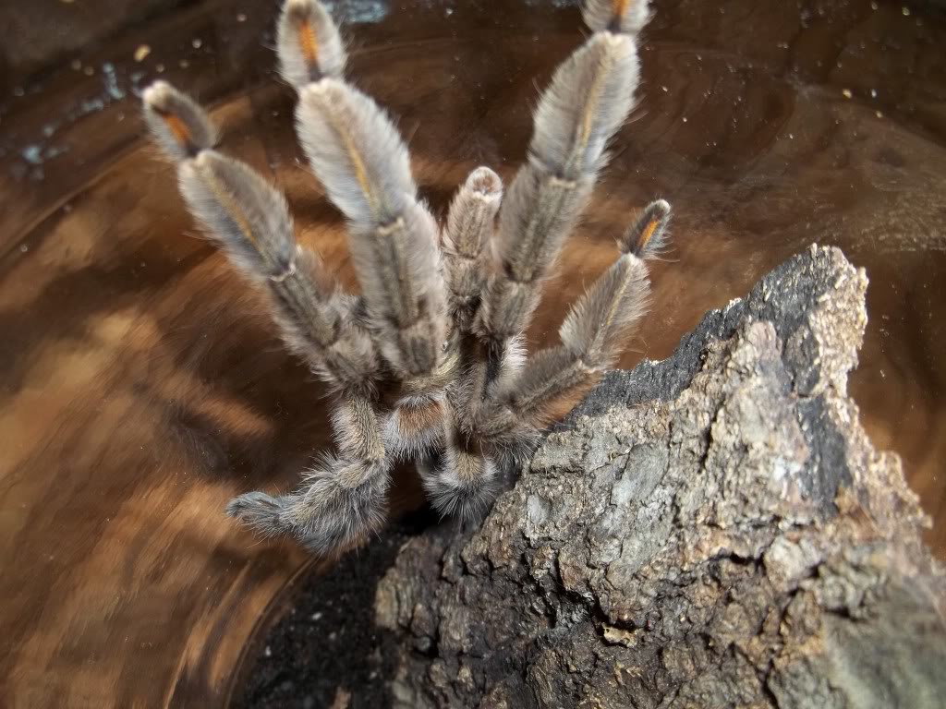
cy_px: 354
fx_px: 902
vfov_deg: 42.9
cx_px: 473
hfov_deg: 55.4
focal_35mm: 33
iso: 64
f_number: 3.3
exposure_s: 1/30
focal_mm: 5.9
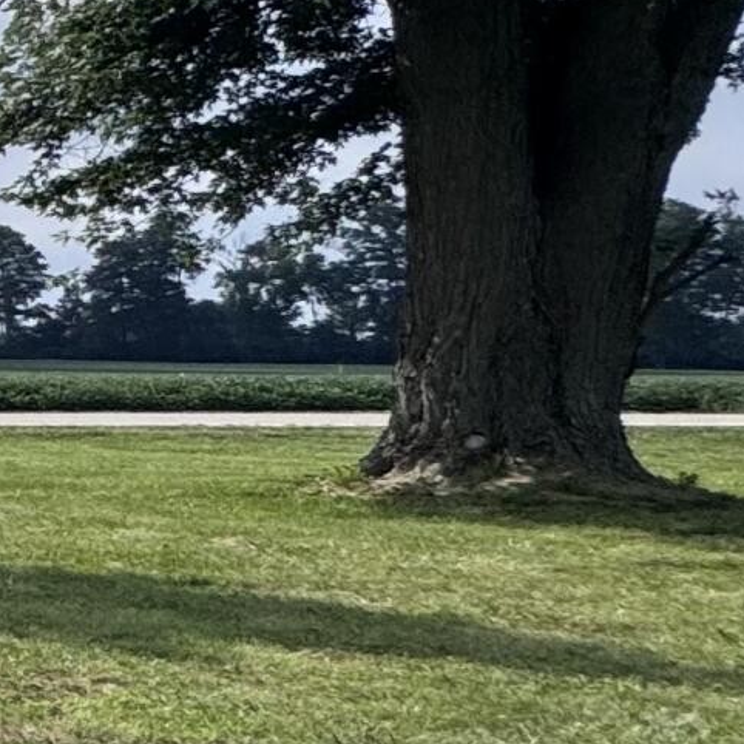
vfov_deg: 22.5
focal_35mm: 77
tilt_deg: +2.2
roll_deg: -0.3
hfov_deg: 11.4
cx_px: -1502
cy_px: 310
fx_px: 1872
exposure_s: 1/2674
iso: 40
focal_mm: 2.22
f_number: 2.2
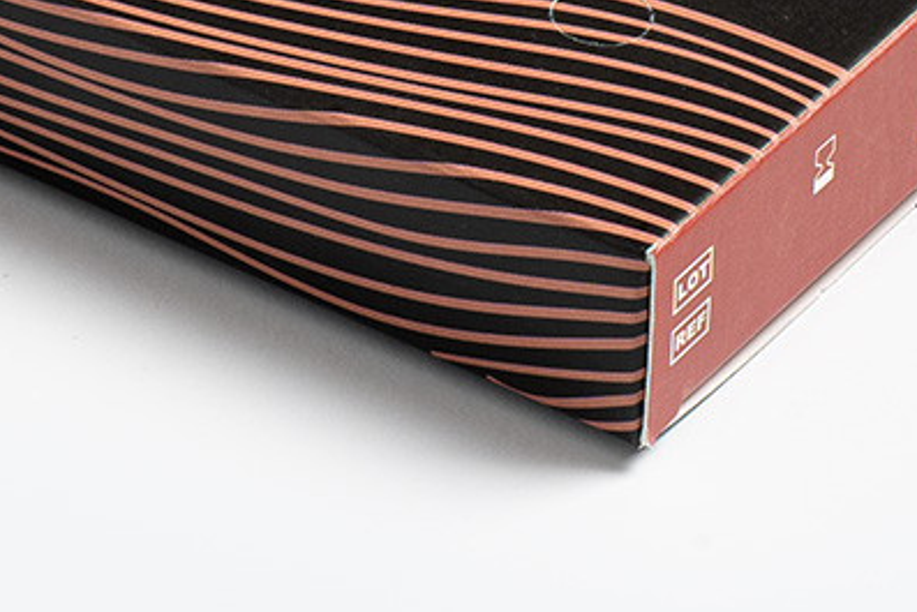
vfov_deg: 5.3
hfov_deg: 8.0
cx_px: 143
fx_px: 6548
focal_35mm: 257
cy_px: -113
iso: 125
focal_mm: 85
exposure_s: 1/125
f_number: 20
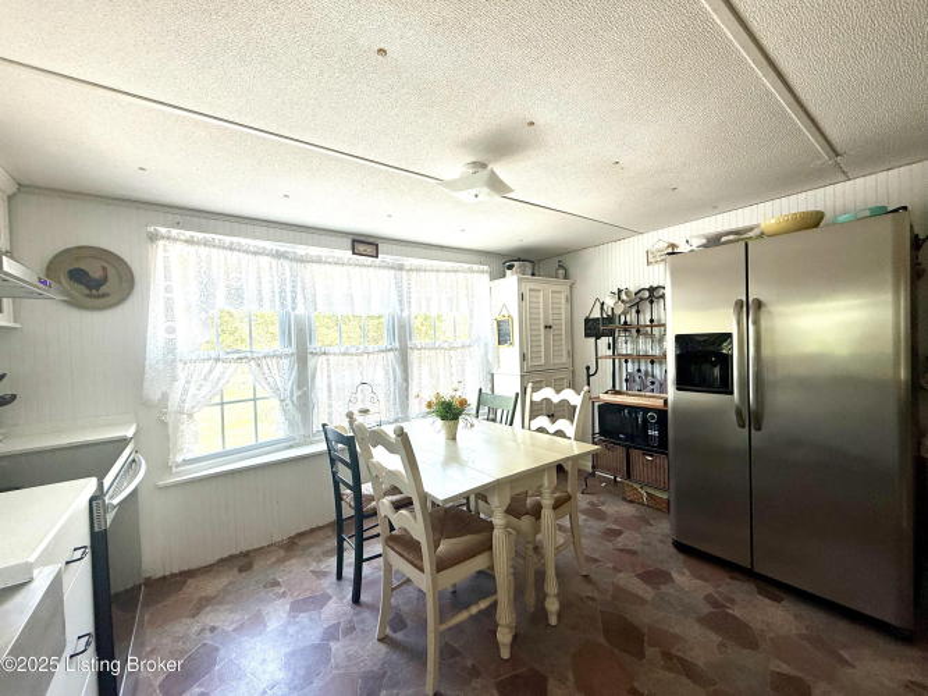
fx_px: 375
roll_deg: +1.7
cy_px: 348
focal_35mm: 14
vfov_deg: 85.7
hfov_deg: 102.1
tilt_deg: -0.1
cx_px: 464
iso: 64
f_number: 2.2
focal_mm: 2.22
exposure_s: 1/99
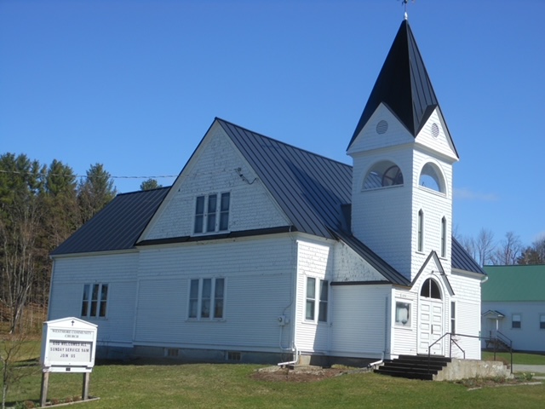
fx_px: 787
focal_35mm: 50
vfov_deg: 29.1
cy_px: 204
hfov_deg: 38.2
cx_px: 272
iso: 80
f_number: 4
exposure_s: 1/800
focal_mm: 8.9
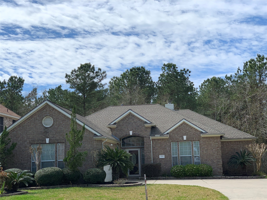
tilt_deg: +9.5
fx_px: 401
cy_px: 100
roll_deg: +1.7
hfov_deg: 36.8
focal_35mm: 52
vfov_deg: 28.0
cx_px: 134
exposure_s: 1/1916
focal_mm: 6
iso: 16
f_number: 2.4
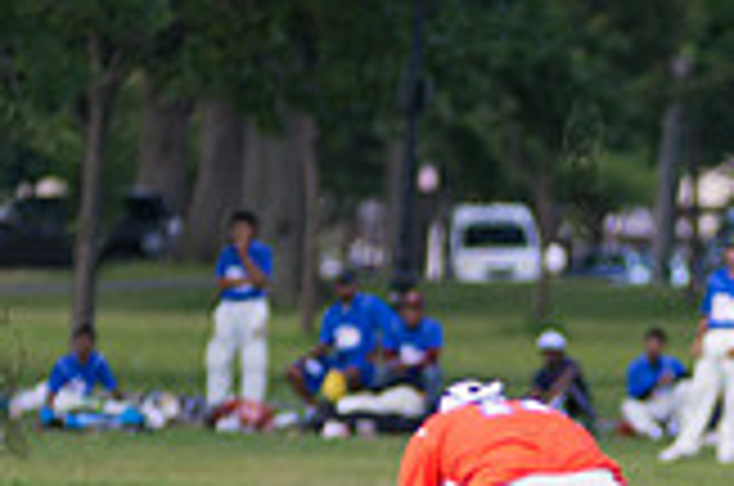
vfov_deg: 2.1
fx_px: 13430
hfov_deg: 3.1
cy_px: 601
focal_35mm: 660
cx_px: 581
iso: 200
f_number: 2.8
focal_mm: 185
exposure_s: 1/800
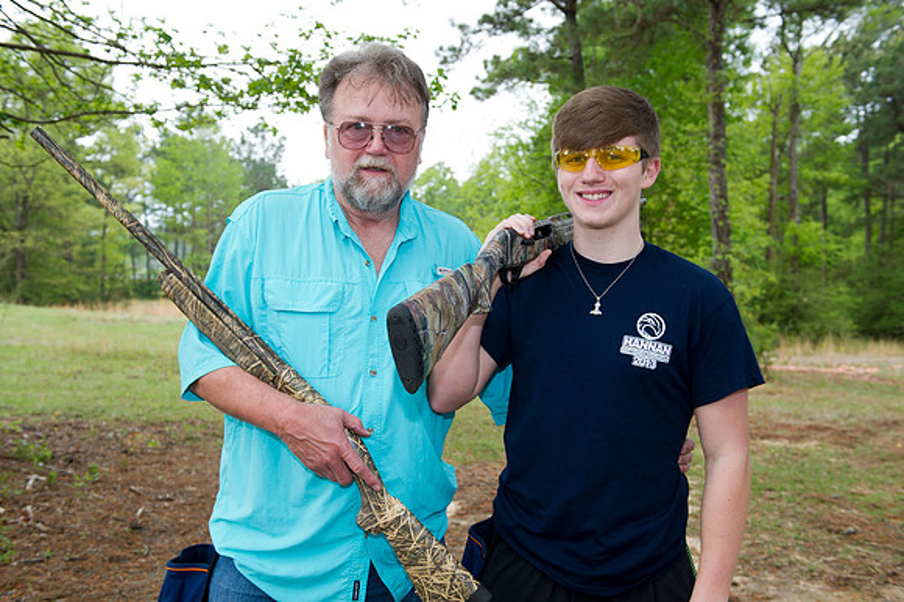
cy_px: 301
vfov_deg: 37.8
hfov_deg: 54.5
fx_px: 878
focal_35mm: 35
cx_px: 452
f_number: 5
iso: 400
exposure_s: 1/160
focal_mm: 35
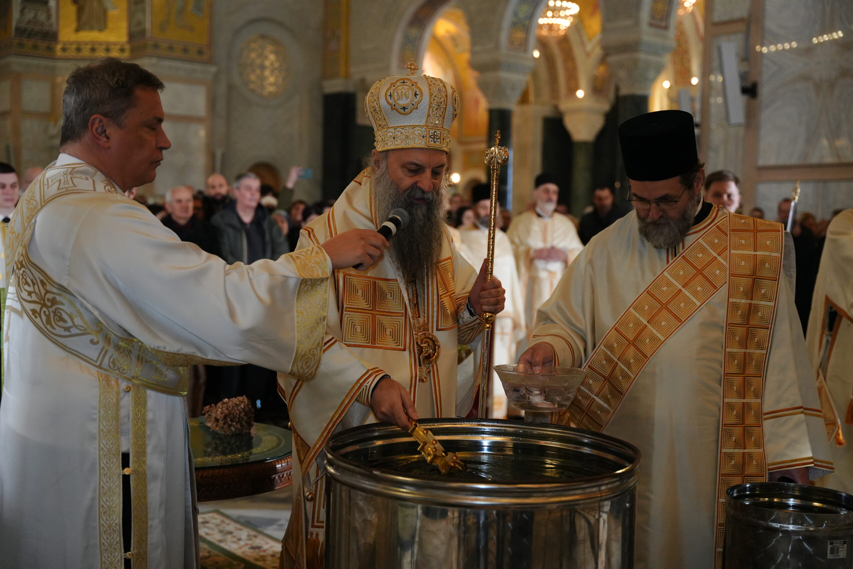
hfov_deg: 43.0
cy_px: 284
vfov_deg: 29.4
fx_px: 1083
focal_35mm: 46
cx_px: 426
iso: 4000
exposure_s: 1/125
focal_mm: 45.7
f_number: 2.8
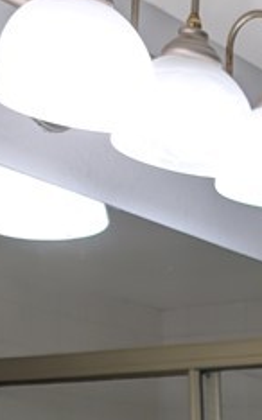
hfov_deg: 10.6
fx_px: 1270
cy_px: 778
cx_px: 564
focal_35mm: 111
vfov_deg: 15.7
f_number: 1.68
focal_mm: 6.9
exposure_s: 1/60
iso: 28
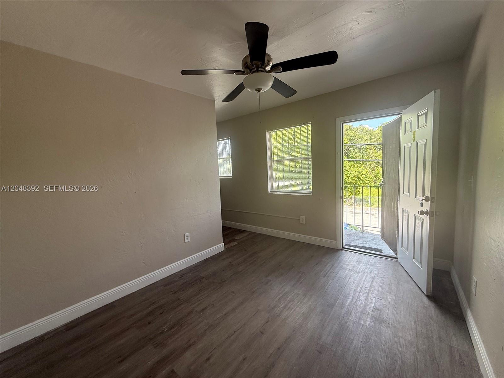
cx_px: 252
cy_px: 189
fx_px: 204
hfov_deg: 102.1
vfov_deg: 85.7
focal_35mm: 14
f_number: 2.2
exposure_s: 1/138
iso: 64
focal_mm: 2.22
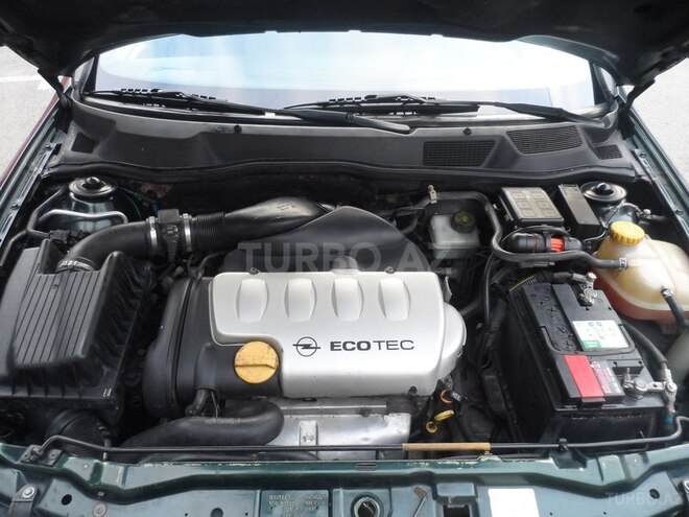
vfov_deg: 56.8
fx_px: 478
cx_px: 344
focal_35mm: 24
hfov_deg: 71.6
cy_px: 258
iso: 200
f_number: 3.2
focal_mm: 4
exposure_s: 1/30
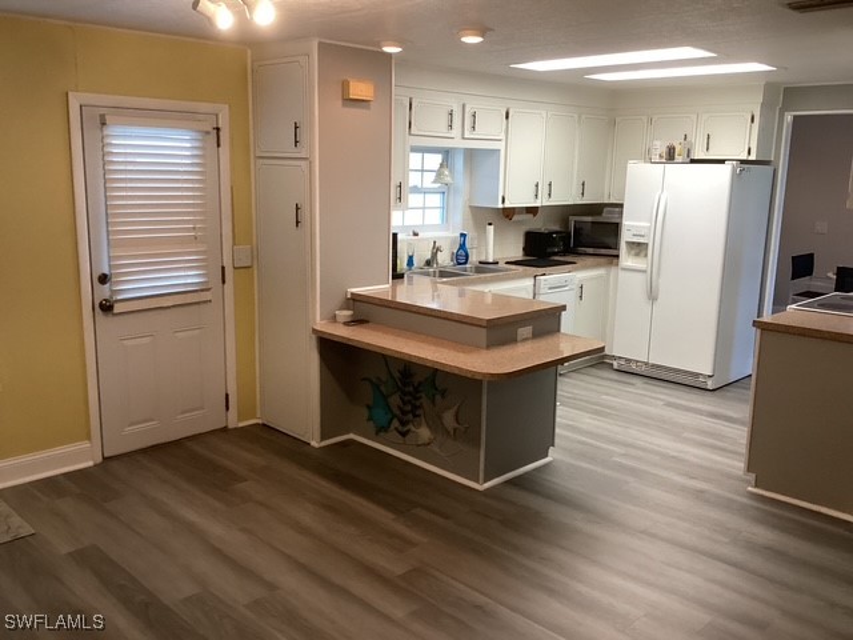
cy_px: 320
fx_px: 764
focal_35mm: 31
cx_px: 426
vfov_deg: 45.4
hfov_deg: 58.4
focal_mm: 3.3
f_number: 2.4
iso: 125
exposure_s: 1/50
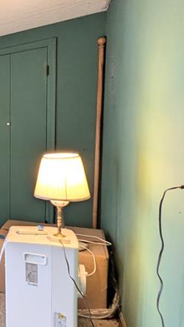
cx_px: -166
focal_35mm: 30
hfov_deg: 20.9
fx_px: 260
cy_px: 169
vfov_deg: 64.3
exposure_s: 1/40
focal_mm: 2.02
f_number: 1.7
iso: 88
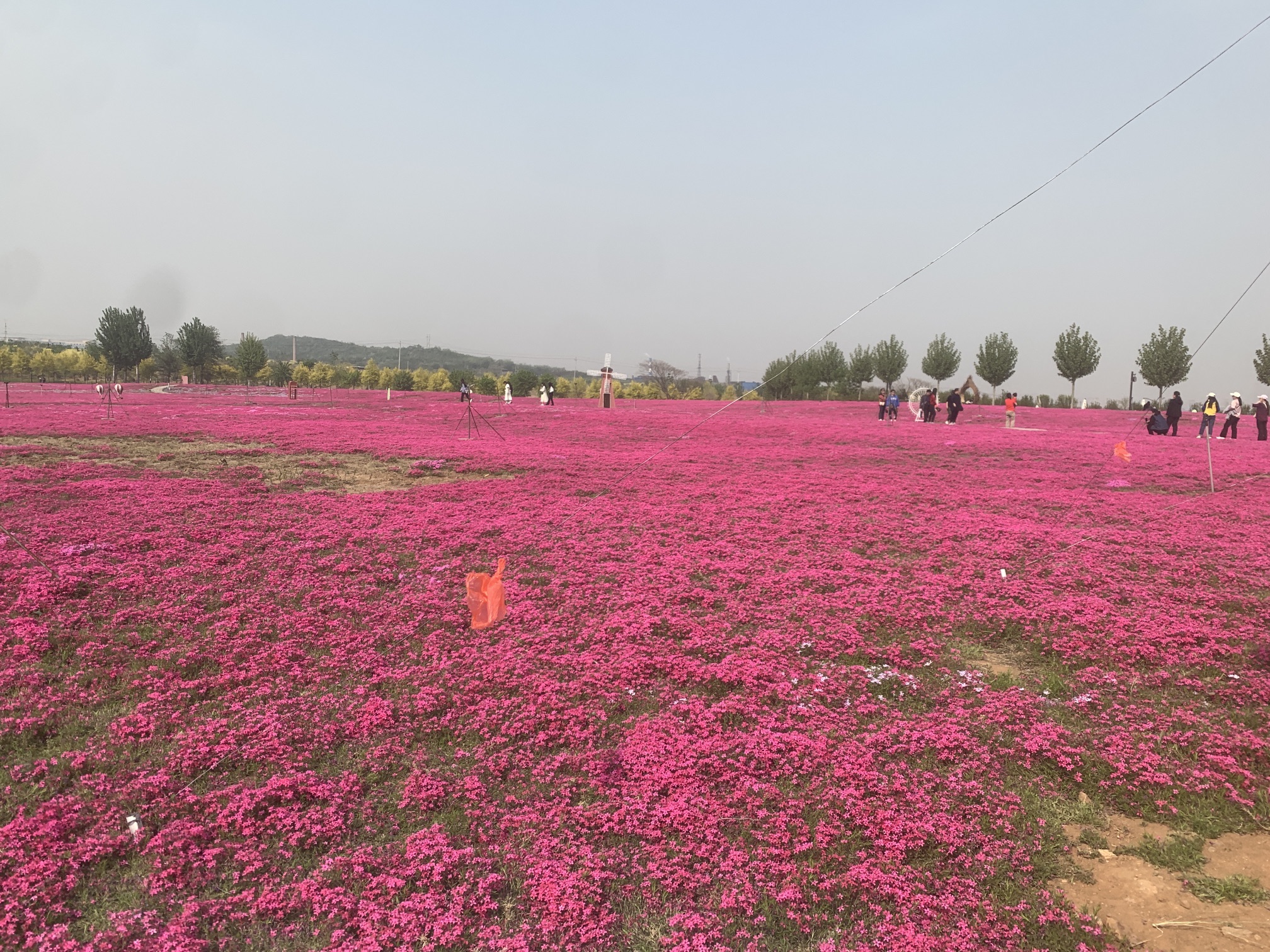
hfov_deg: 67.3
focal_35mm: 26
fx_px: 954
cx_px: 635
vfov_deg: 53.1
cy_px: 476
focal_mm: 4.25
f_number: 1.8
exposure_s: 1/2421
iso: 25
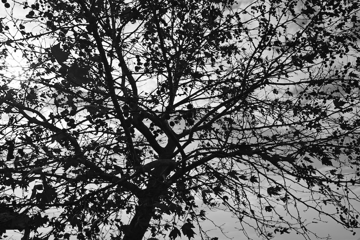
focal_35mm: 40
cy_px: 120
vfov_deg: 33.4
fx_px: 400
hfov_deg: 48.5
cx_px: 180
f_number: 10
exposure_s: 1/400
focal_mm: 40
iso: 100
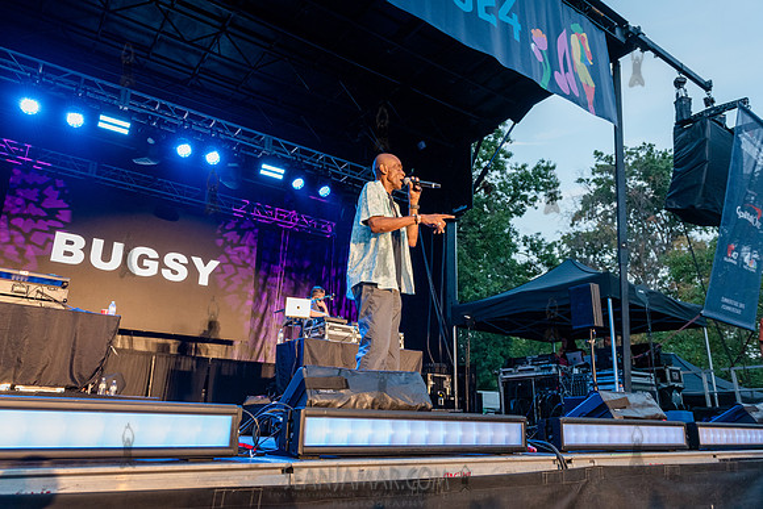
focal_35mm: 25
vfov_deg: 50.9
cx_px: 371
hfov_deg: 71.0
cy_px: 254
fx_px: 534
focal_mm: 24
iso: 2000
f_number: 3.5
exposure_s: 1/320
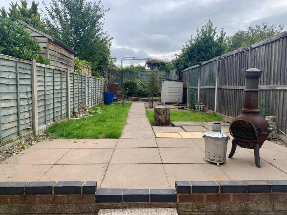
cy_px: 108
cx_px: 144
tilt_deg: -6.6
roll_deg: -1.2
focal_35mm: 26
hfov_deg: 67.3
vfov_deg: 53.0
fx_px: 216
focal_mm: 4.25
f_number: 1.8
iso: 25
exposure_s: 1/981
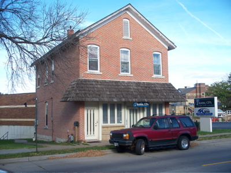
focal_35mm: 47
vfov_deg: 30.9
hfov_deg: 40.4
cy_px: 86
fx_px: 314
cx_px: 116
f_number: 2.9
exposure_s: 1/400
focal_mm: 9.86
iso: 64
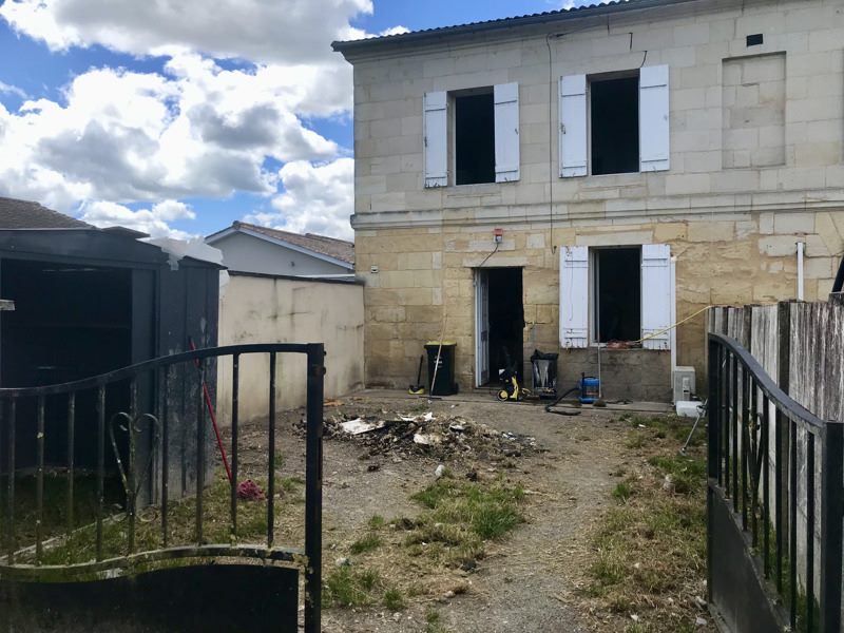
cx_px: 422
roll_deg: +0.0
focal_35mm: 28
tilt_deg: -0.5
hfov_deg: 63.4
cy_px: 316
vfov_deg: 49.7
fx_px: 683
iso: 20
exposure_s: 1/2083
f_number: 1.8
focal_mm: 3.99
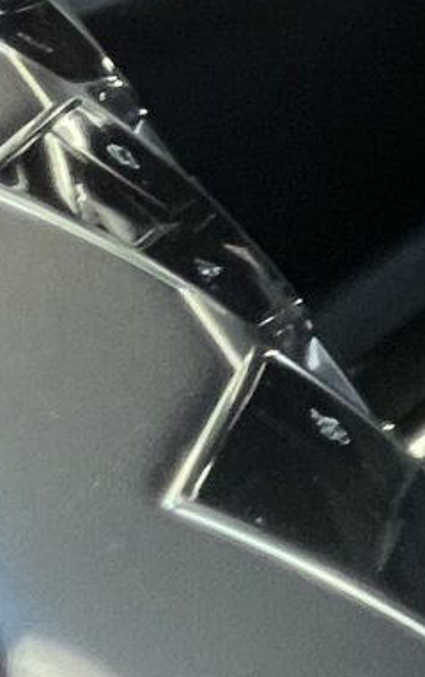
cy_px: -700
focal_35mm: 92
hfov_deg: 8.2
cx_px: 1688
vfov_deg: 16.6
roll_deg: +7.3
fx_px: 1702
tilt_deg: -24.7
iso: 125
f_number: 1.8
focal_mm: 1.57
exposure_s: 1/99
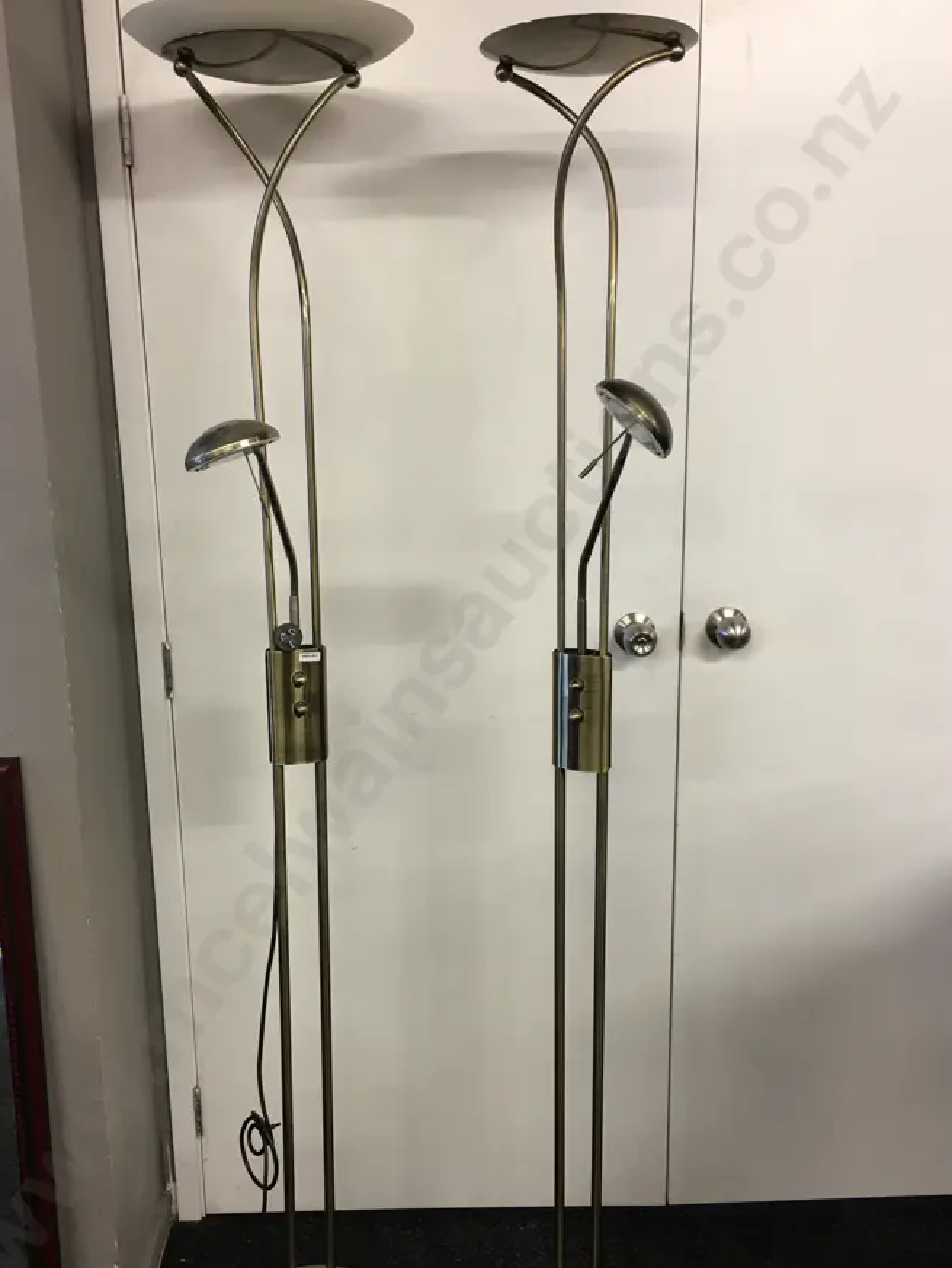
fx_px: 1246
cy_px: 677
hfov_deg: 41.8
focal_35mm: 34
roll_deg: +0.8
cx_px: 435
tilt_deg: -12.6
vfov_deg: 53.9
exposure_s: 1/17
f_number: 2.2
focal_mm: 4.15
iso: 40
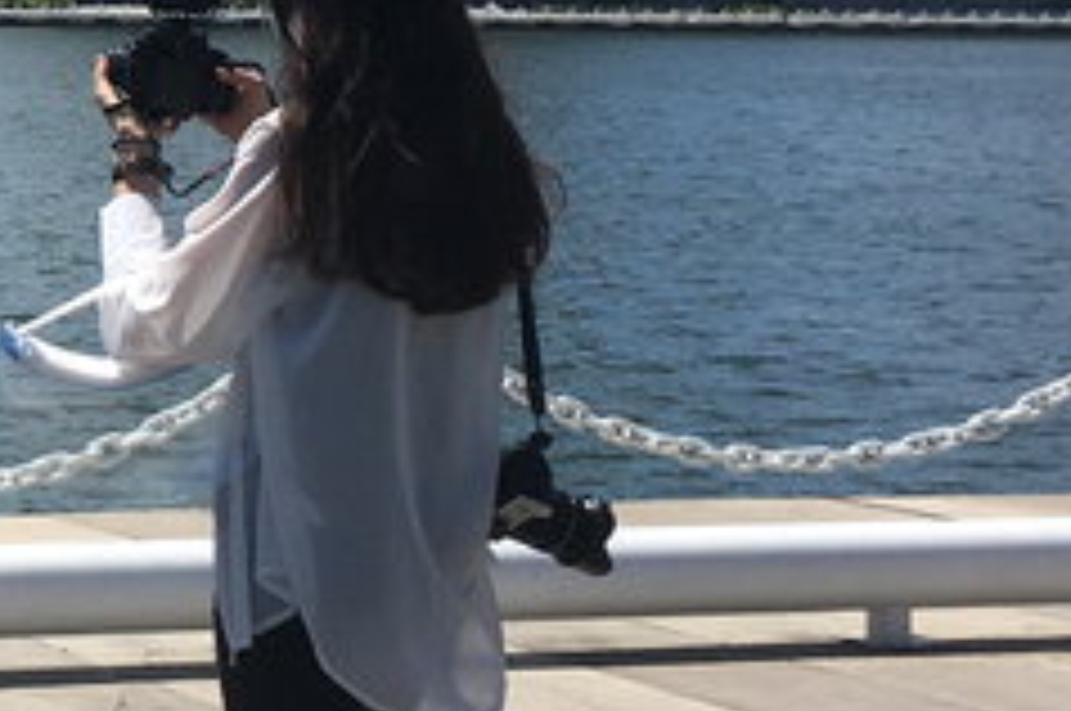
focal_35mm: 131
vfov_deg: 10.4
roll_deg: -1.6
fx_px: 3892
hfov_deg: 14.3
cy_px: 0
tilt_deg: -1.5
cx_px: -670
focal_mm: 4.15
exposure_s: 1/2481
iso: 25
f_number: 2.2
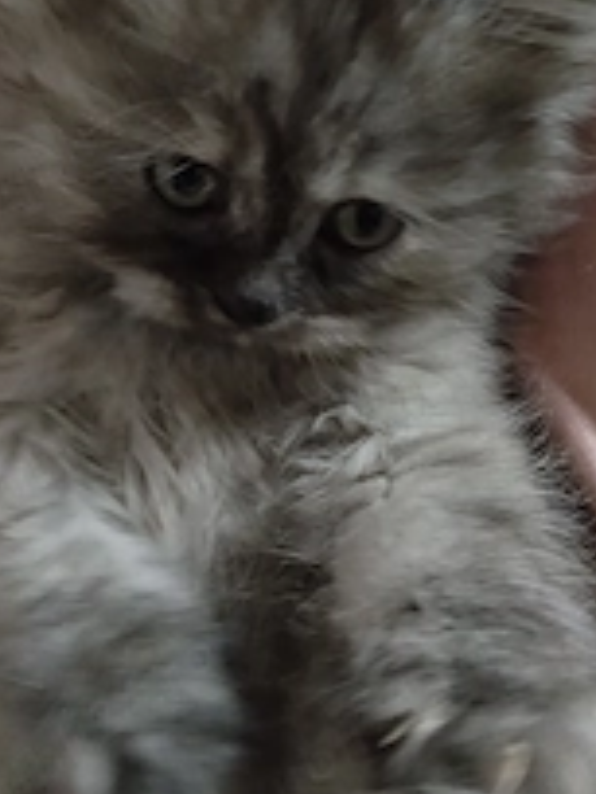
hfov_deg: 25.6
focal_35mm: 57
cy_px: 202
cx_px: 226
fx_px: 1309
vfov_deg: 33.1
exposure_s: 1/25
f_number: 1.8
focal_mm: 4.22
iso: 400
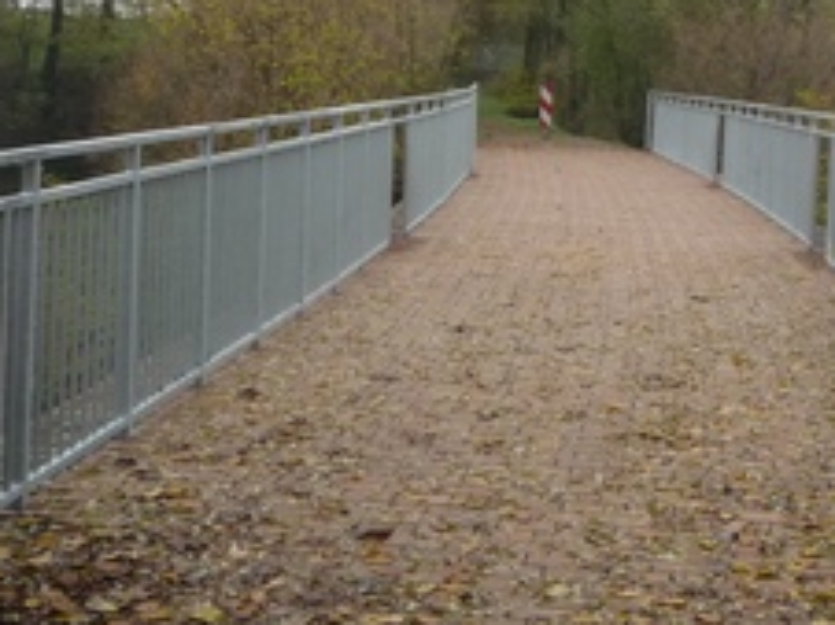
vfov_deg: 21.3
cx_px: 532
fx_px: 1639
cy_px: 133
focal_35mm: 68
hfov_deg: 28.5
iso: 200
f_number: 3.5
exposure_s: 1/200
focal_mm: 5.2
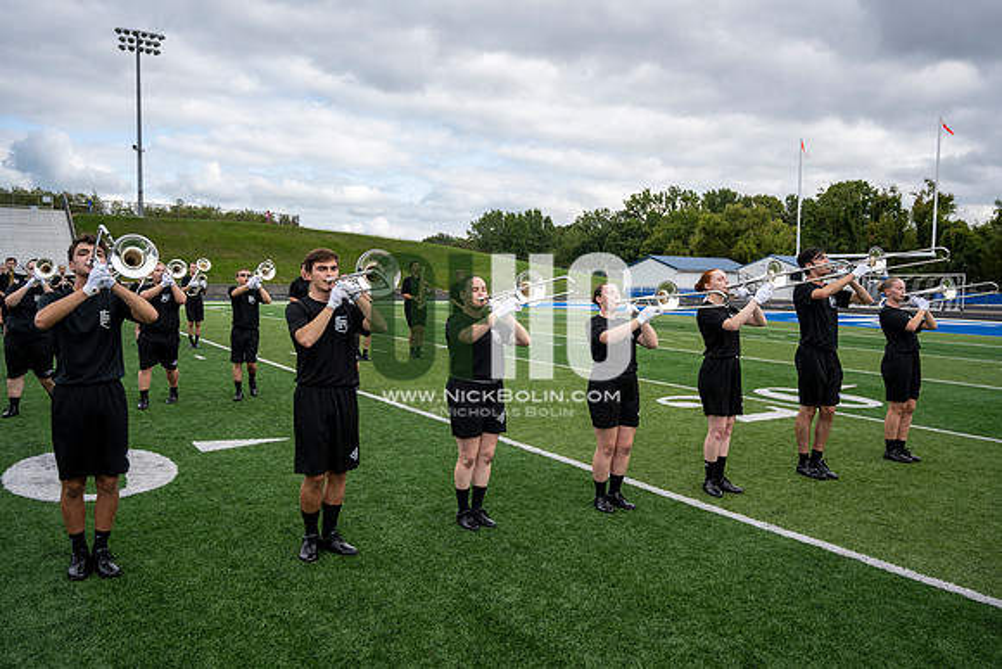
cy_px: 334
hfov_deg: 62.8
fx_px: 821
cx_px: 501
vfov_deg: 44.3
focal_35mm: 30
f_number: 4
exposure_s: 1/800
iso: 200
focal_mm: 29.5
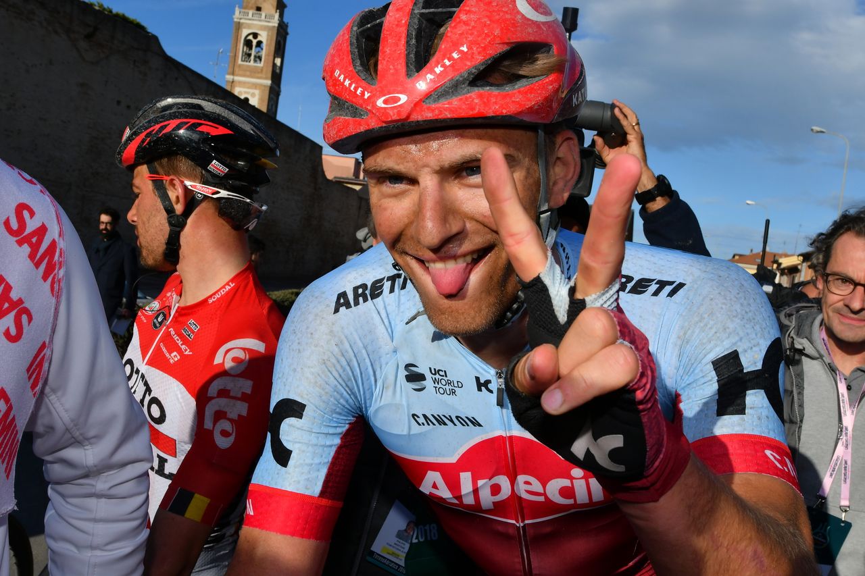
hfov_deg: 53.1
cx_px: 432
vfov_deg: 36.9
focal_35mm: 36
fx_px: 865
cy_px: 288
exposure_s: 1/1000
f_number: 14
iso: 400
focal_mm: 24
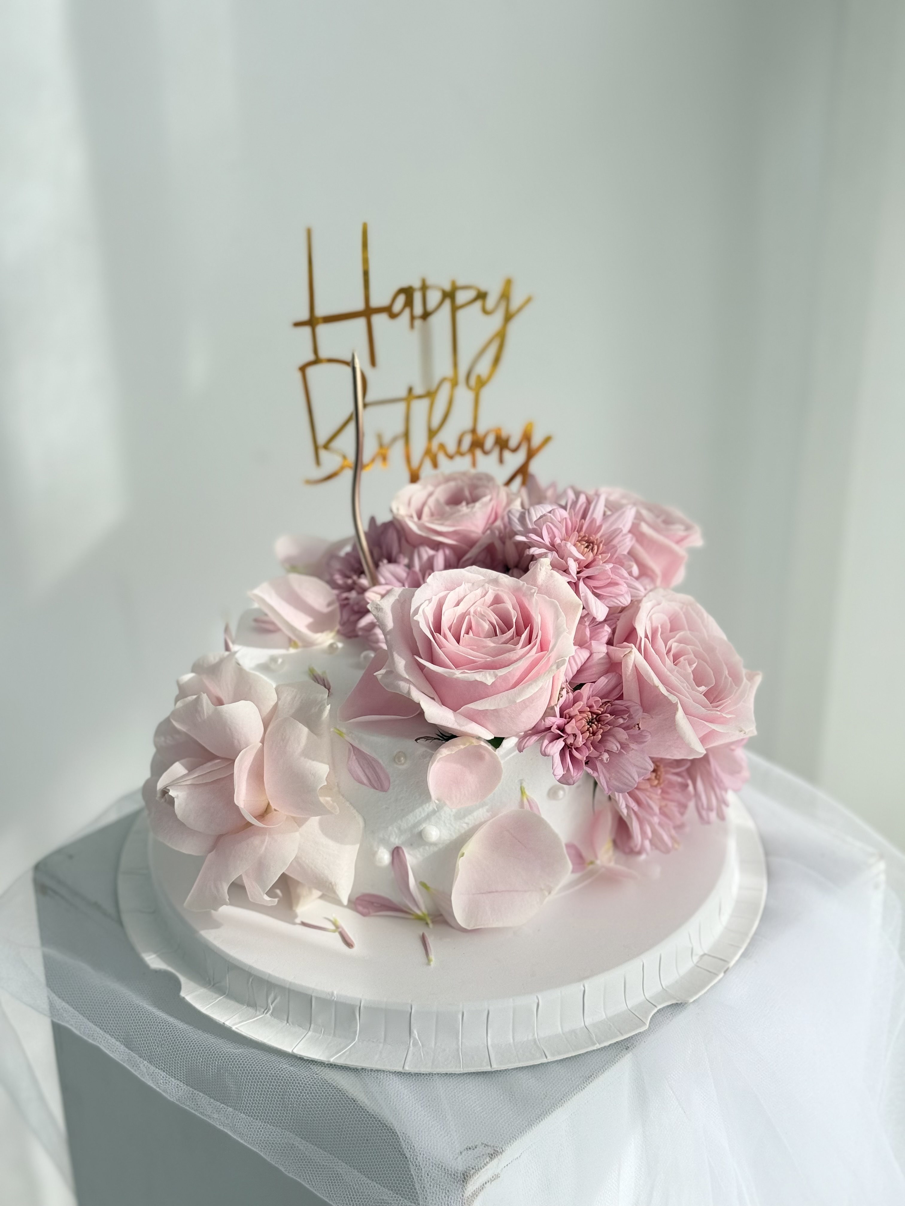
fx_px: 1673
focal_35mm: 48
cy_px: 603
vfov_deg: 39.7
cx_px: 452
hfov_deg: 30.3
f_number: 1.78
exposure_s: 1/706
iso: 64
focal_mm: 6.76
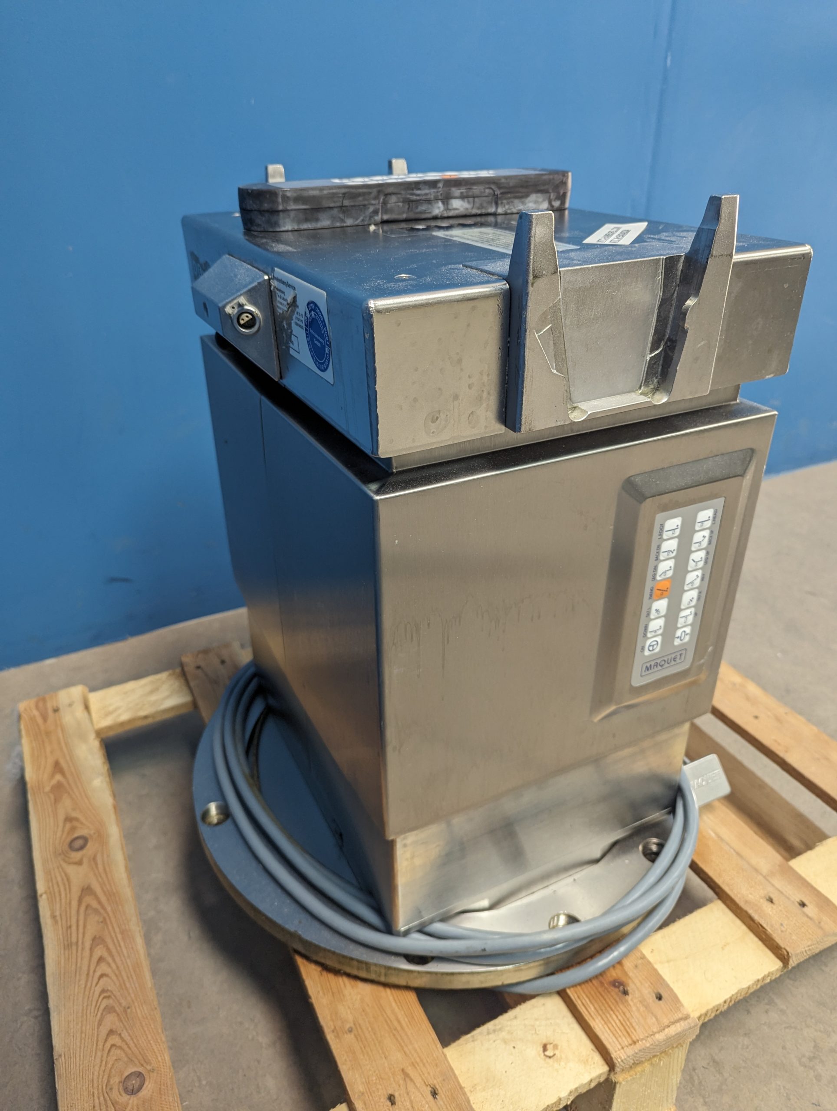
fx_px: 772
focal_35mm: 24
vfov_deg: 71.5
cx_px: 418
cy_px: 556
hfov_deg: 56.9
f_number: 1.85
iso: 118
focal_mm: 6.81
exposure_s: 1/28.3
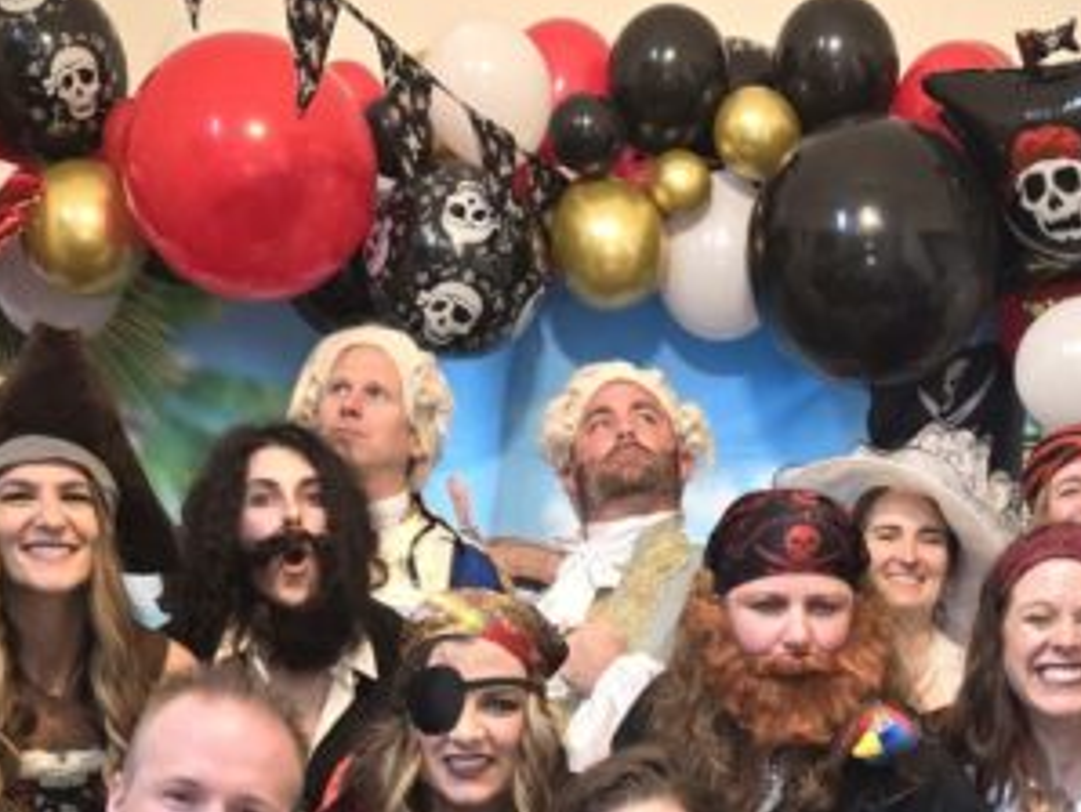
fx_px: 2469
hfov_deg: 24.5
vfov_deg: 17.6
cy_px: 1048
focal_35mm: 79
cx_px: 744
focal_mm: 5.4
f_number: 1.8
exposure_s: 1/12
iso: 400
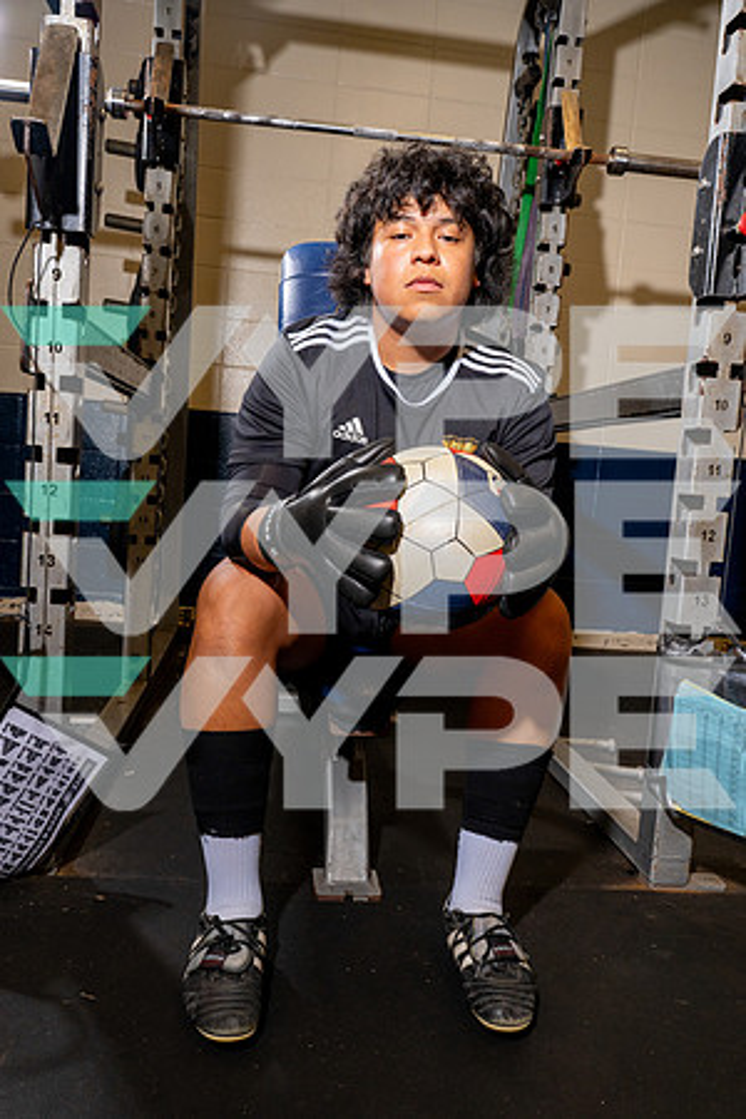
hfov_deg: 43.6
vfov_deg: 61.9
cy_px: 560
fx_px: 932
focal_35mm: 30
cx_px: 373
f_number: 8
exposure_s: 1/250
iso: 1250
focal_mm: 30
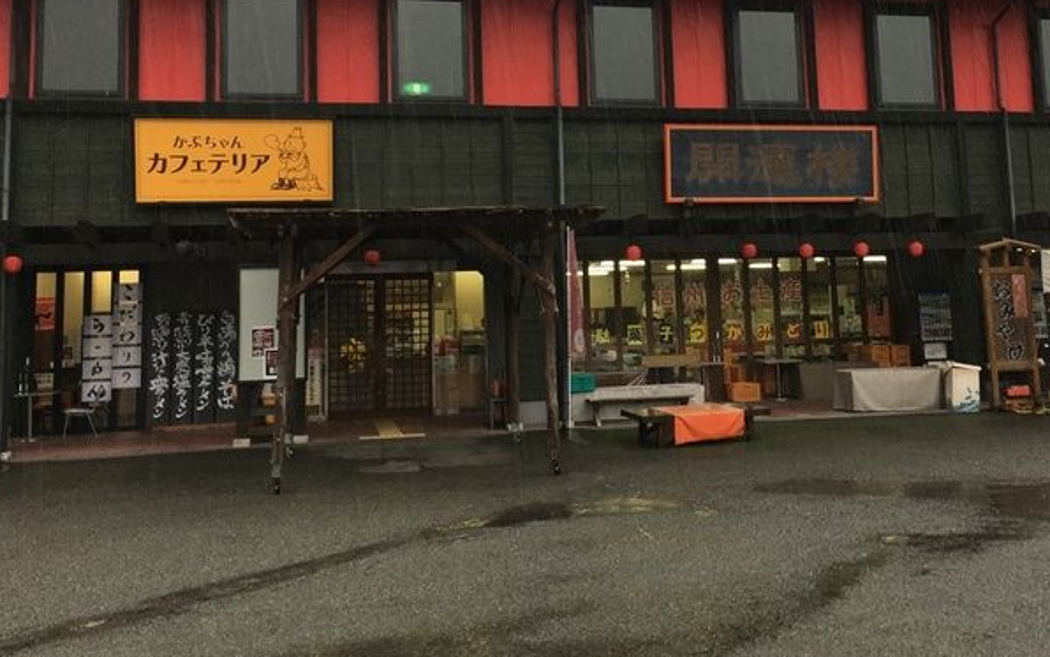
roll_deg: +0.9
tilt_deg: +11.2
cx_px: 617
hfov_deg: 47.0
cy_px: 179
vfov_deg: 30.2
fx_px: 1202
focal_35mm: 42
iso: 40
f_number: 2.2
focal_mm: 4.15
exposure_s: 1/120
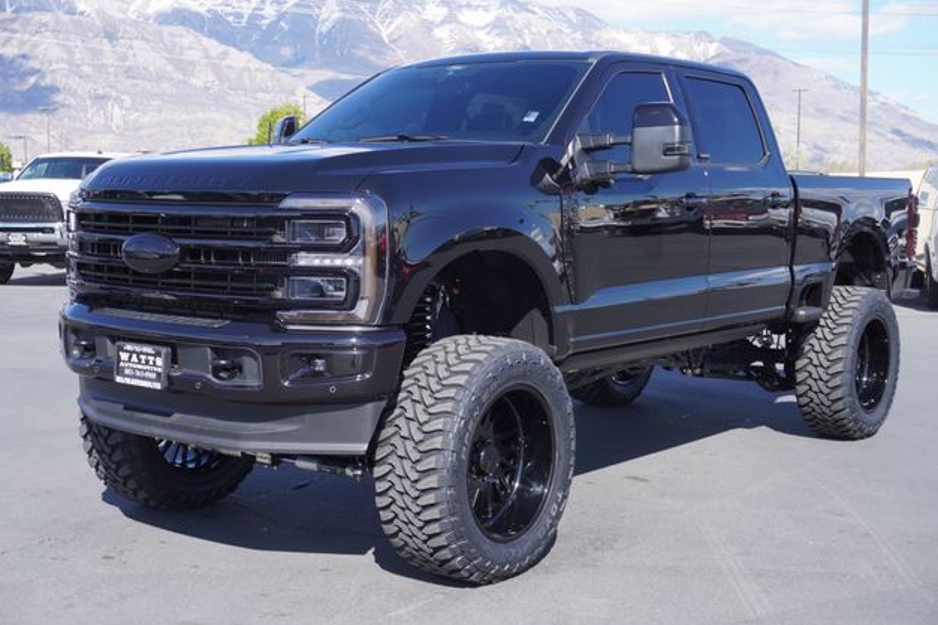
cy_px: 317
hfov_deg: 41.5
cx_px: 468
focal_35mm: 48
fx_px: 1238
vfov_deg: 28.4
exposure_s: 1/160
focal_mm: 31
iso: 100
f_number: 8
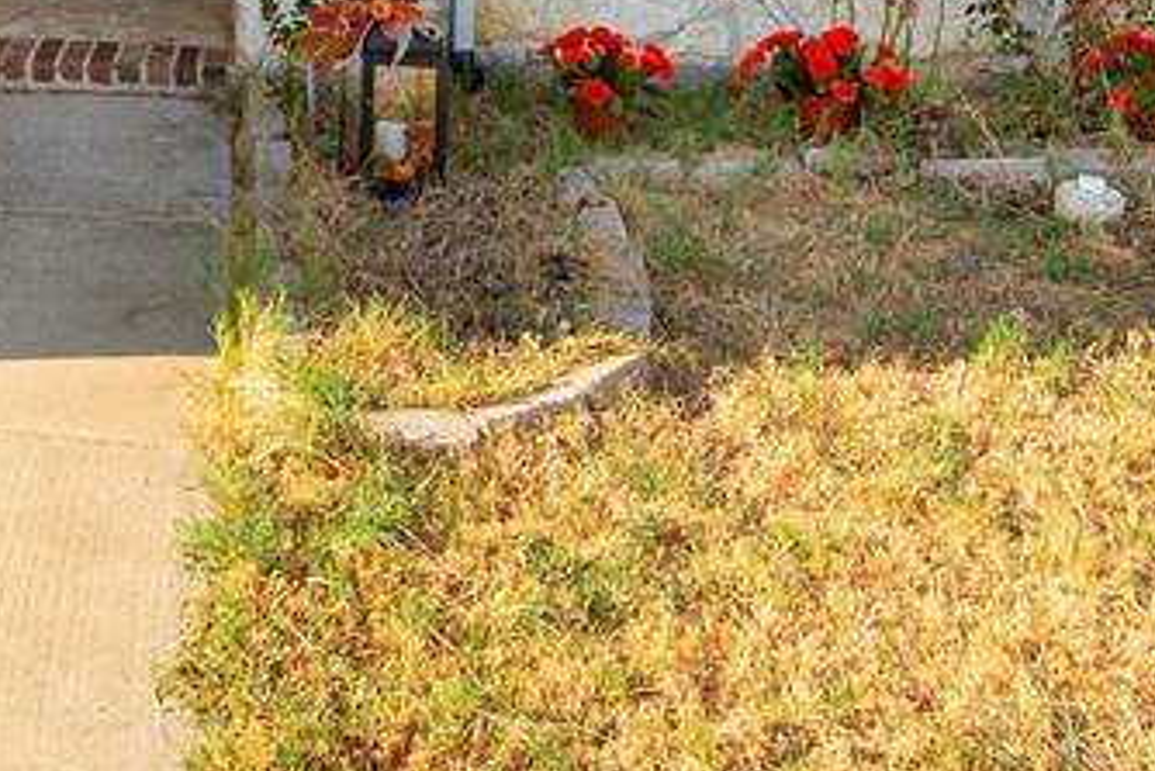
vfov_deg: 24.0
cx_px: -17
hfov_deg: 36.1
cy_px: -251
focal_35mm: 49
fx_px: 1573
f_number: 7.1
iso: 100
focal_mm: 16
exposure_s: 1/160
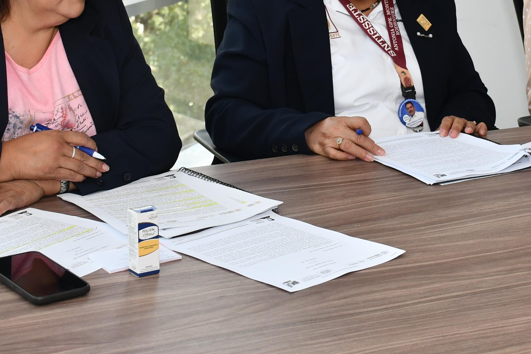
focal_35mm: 94
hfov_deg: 21.6
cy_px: 25
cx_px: 329
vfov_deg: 14.4
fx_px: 1386
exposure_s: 1/50
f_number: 5.6
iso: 640
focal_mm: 30
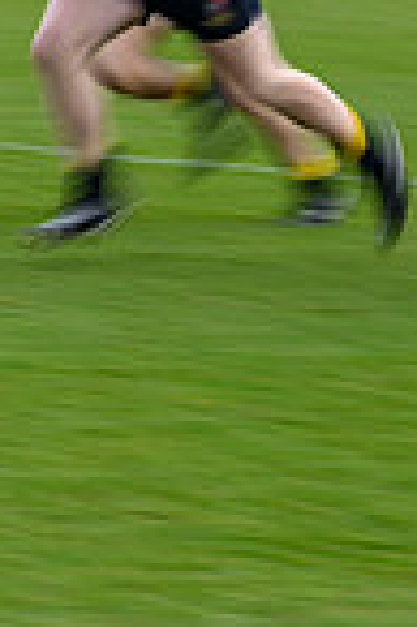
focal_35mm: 517
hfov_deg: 2.6
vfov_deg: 4.0
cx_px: -718
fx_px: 9004
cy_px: 67
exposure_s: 1/25
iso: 160
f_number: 10
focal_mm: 130
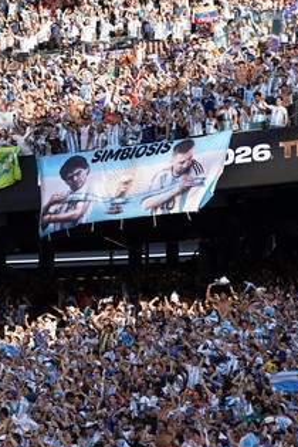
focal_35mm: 185
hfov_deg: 7.3
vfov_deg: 11.1
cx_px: -146
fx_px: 2297
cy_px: 260
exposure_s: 1/1600
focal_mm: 81
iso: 200
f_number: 2.5
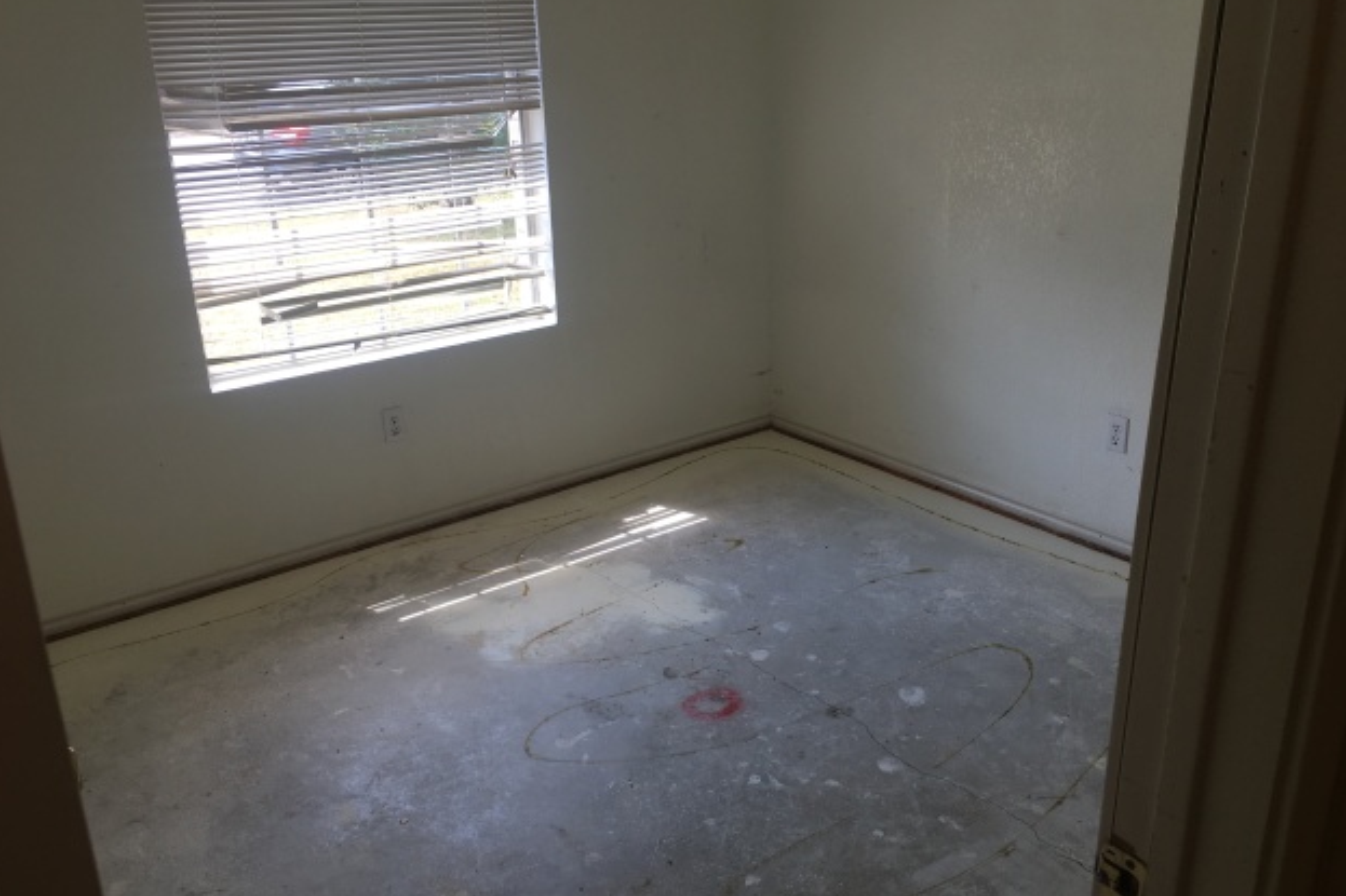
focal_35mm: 31
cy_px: 449
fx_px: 1159
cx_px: 676
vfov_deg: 42.3
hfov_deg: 60.3
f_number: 2.2
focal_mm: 4.15
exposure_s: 1/142
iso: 25
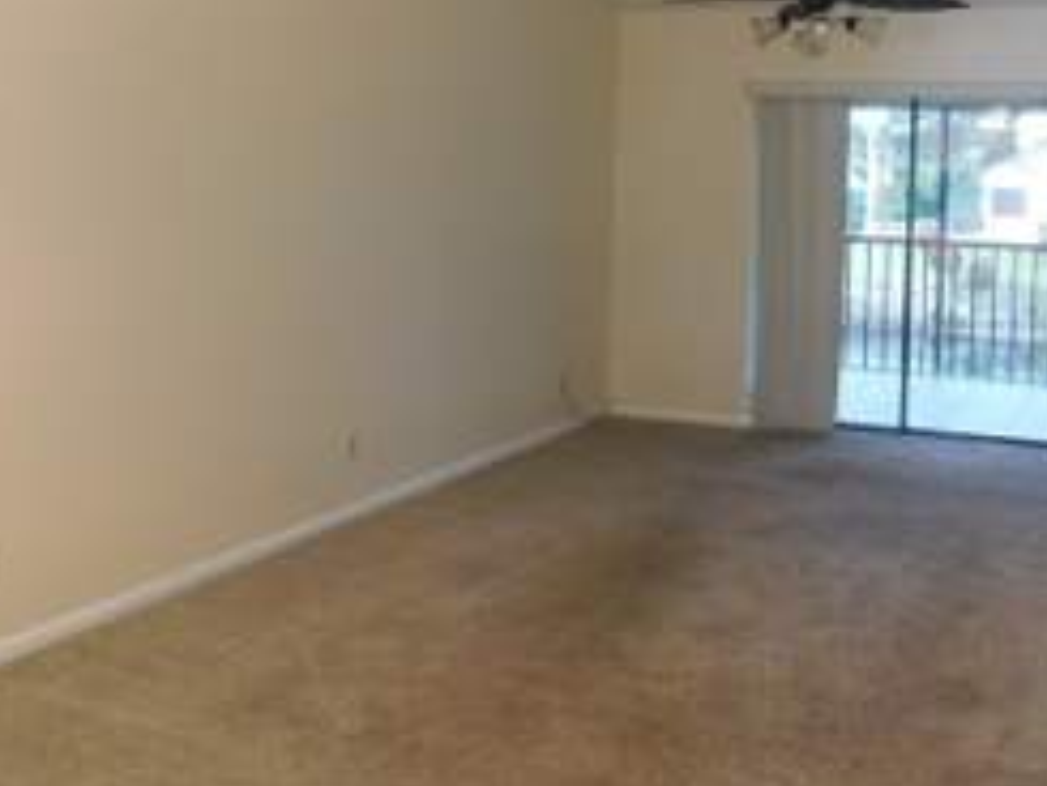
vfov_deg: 31.7
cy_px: 205
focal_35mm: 45
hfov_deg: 41.7
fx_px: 1362
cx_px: 662
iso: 250
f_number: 3
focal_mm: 4
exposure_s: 1/30
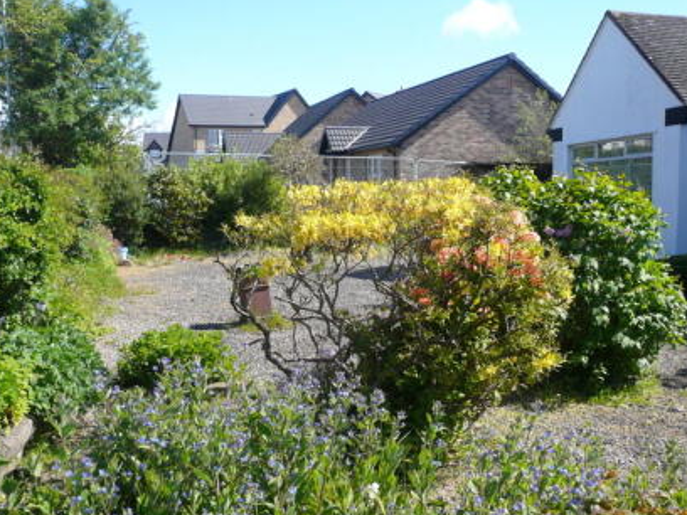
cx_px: 361
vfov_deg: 35.9
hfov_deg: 46.8
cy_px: 295
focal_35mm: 40
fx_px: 794
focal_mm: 4.6
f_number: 2.8
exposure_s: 1/800
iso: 100
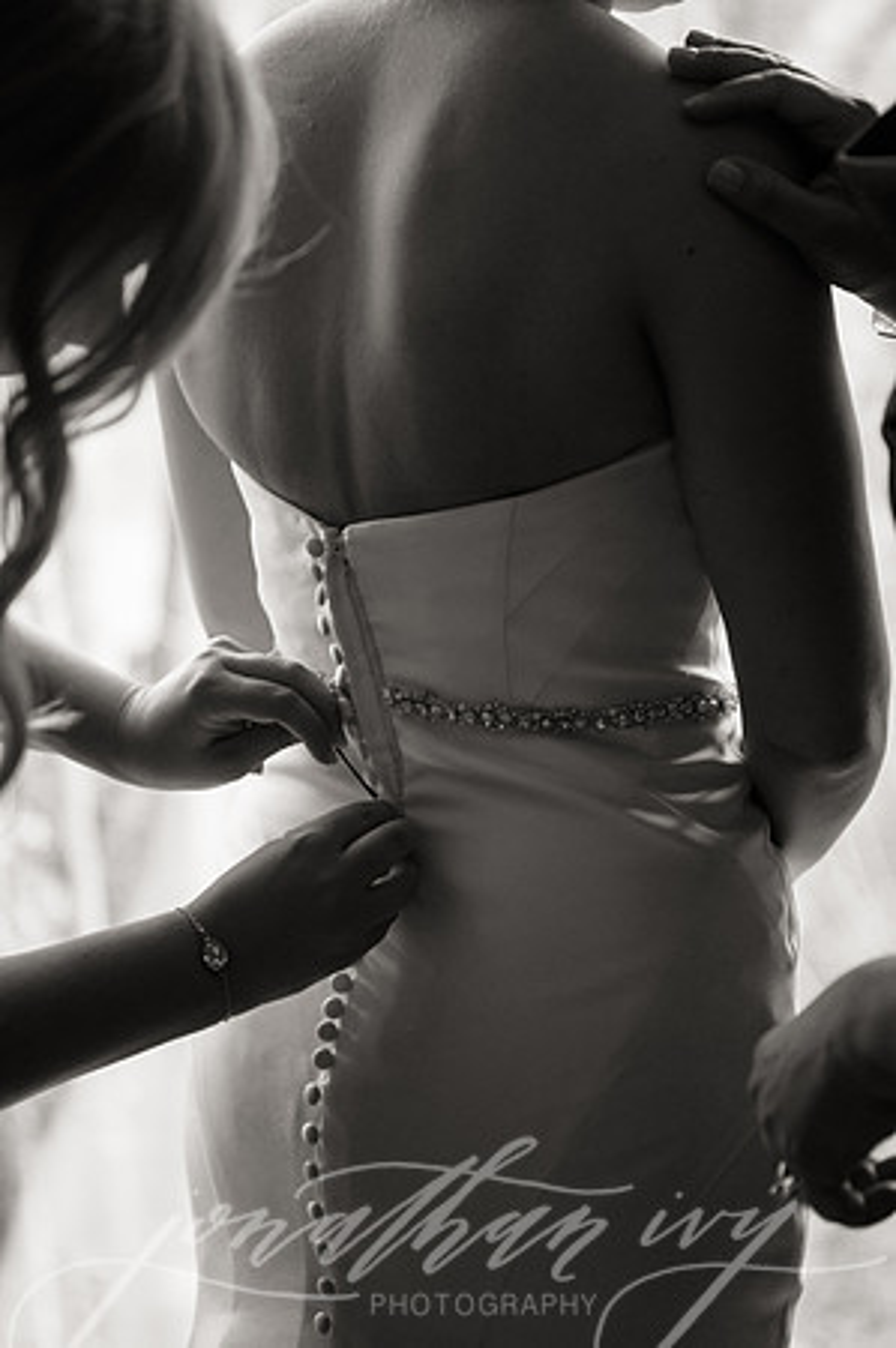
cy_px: 674
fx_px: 2619
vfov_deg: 28.9
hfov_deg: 19.4
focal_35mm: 70
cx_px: 448
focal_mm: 70
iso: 4000
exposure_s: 1/200
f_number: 2.8
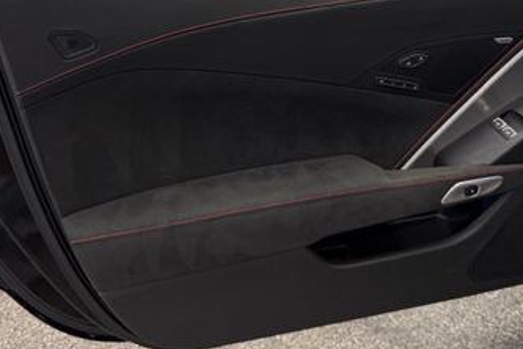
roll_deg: +2.1
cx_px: 265
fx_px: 697
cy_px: 24
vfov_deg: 26.9
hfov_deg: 41.1
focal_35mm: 48
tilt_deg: -13.7
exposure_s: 1/132
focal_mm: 6.76
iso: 50
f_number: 1.78
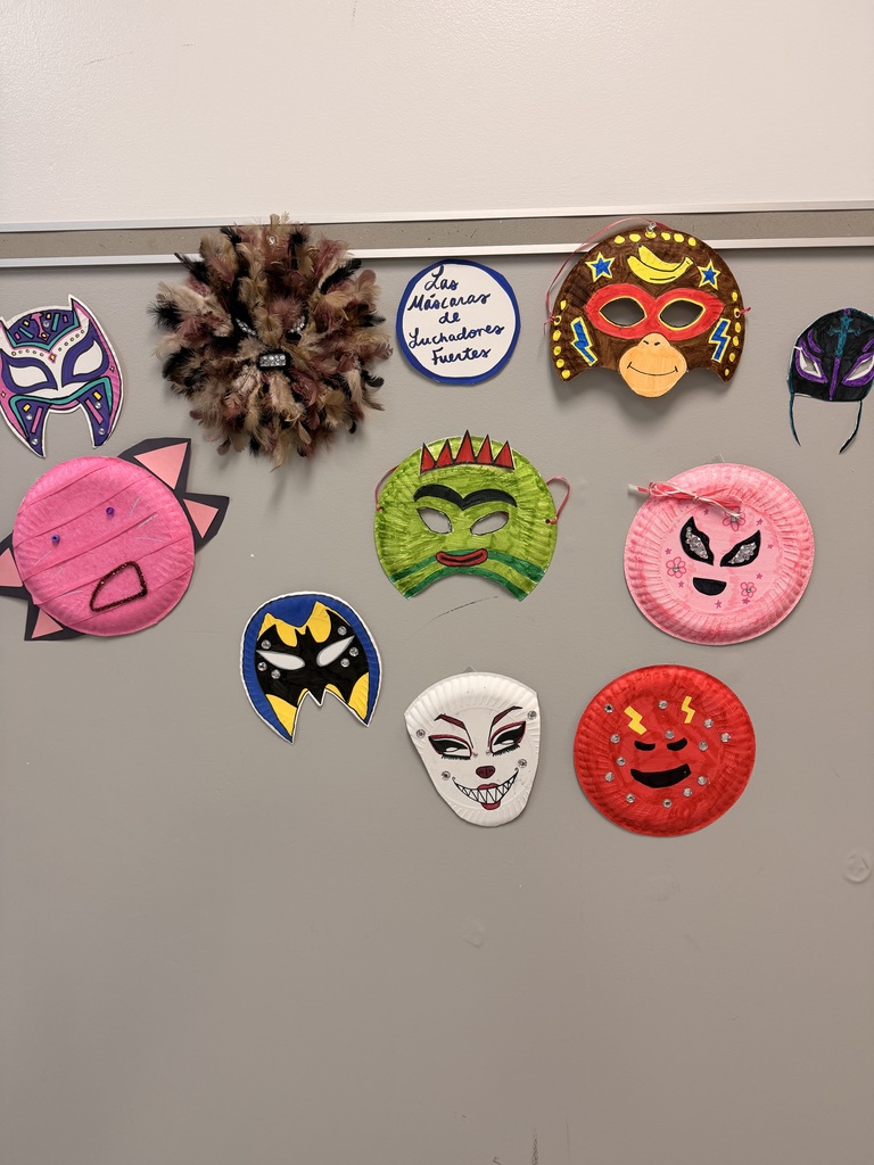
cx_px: 437
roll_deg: +0.9
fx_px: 808
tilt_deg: -9.0
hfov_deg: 56.8
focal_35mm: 24
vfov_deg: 71.6
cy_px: 582
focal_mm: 6.76
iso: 160
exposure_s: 1/120
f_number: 1.78
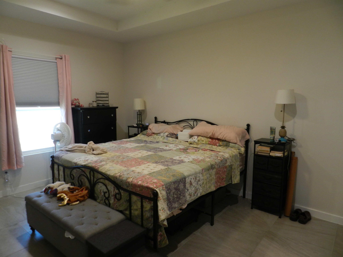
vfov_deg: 58.9
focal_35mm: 23
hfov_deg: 73.9
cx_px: 172
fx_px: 228
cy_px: 128
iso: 180
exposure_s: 1/30
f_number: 3.4
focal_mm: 4
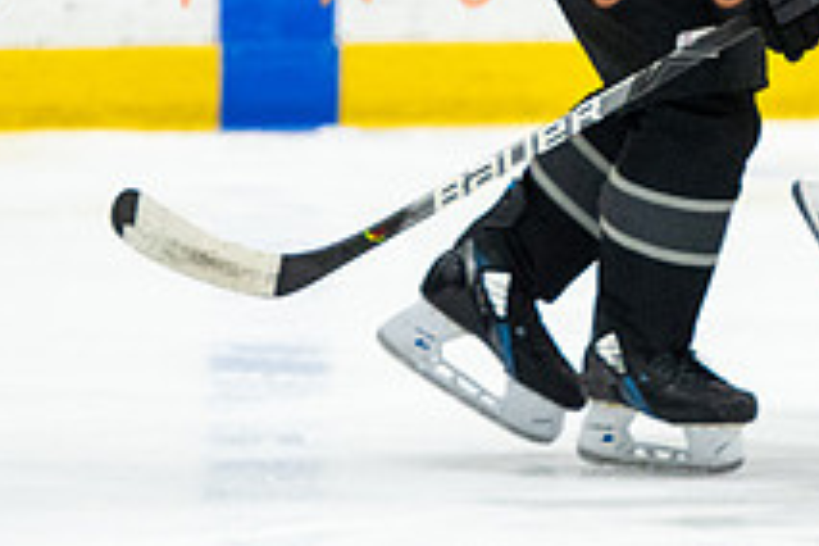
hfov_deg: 3.0
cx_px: 744
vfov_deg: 2.0
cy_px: -281
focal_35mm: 693
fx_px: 15765
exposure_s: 1/640
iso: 2500
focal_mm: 150
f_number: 2.8
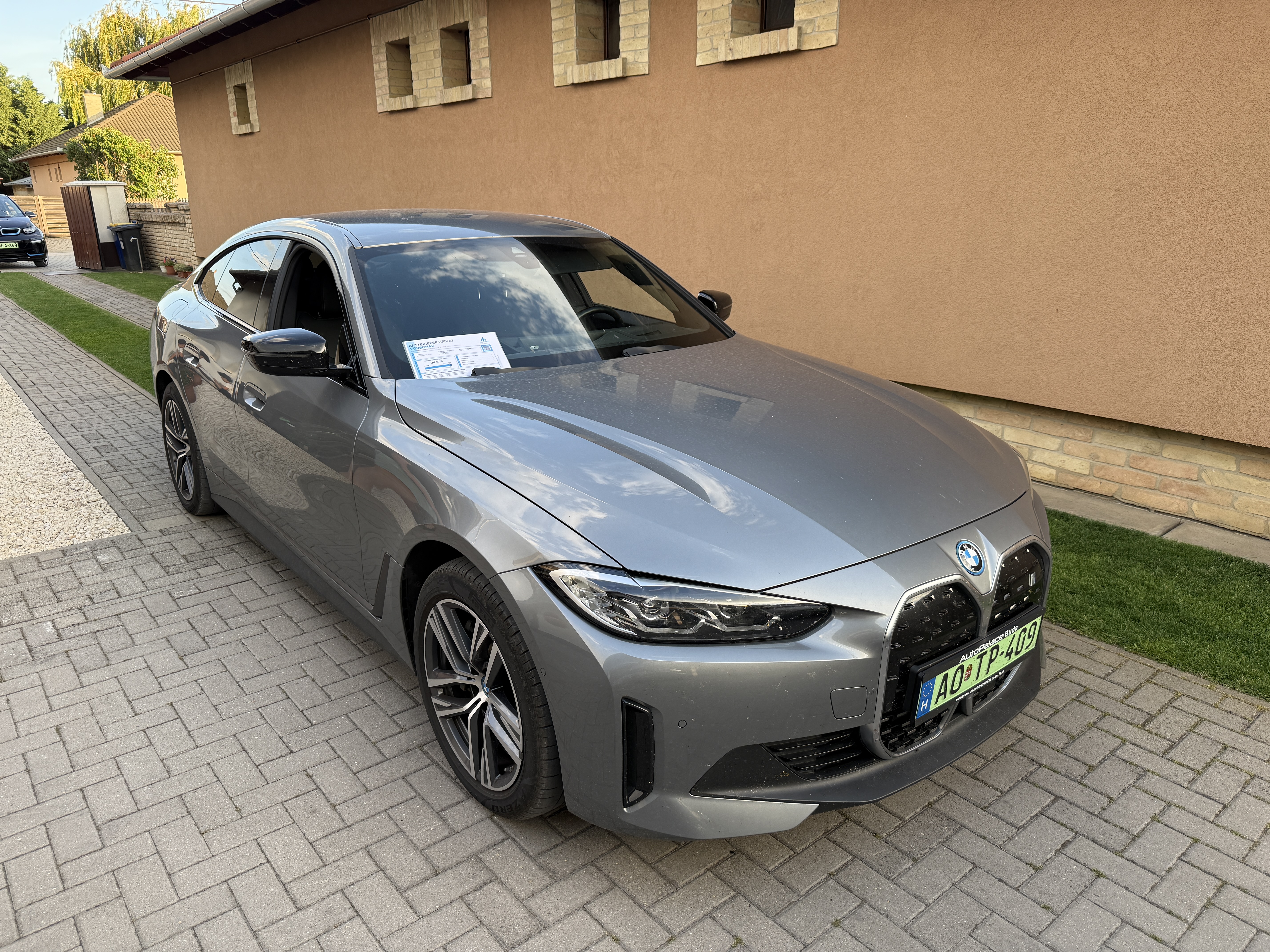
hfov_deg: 71.6
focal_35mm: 24
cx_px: 635
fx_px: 881
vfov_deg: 56.8
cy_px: 476
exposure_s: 1/329
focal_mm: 6.76
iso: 100
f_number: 1.78
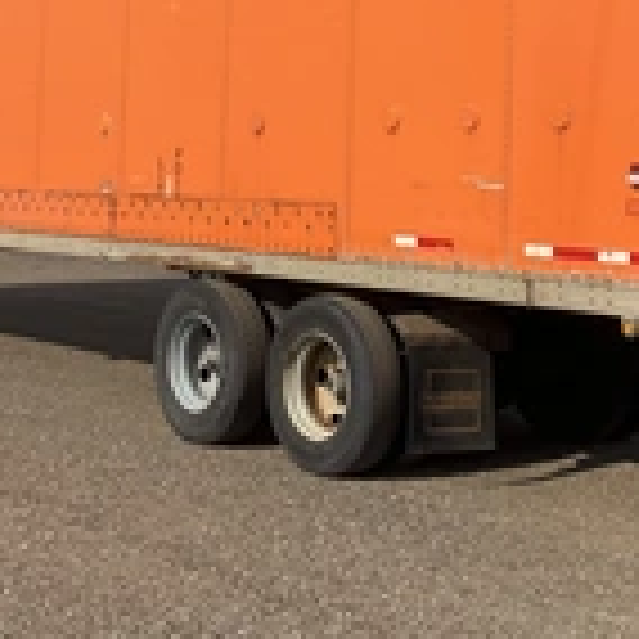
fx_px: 1504
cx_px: 396
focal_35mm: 72
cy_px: 90
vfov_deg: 23.5
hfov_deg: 23.9
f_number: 1.8
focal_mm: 3
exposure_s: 1/2058
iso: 25
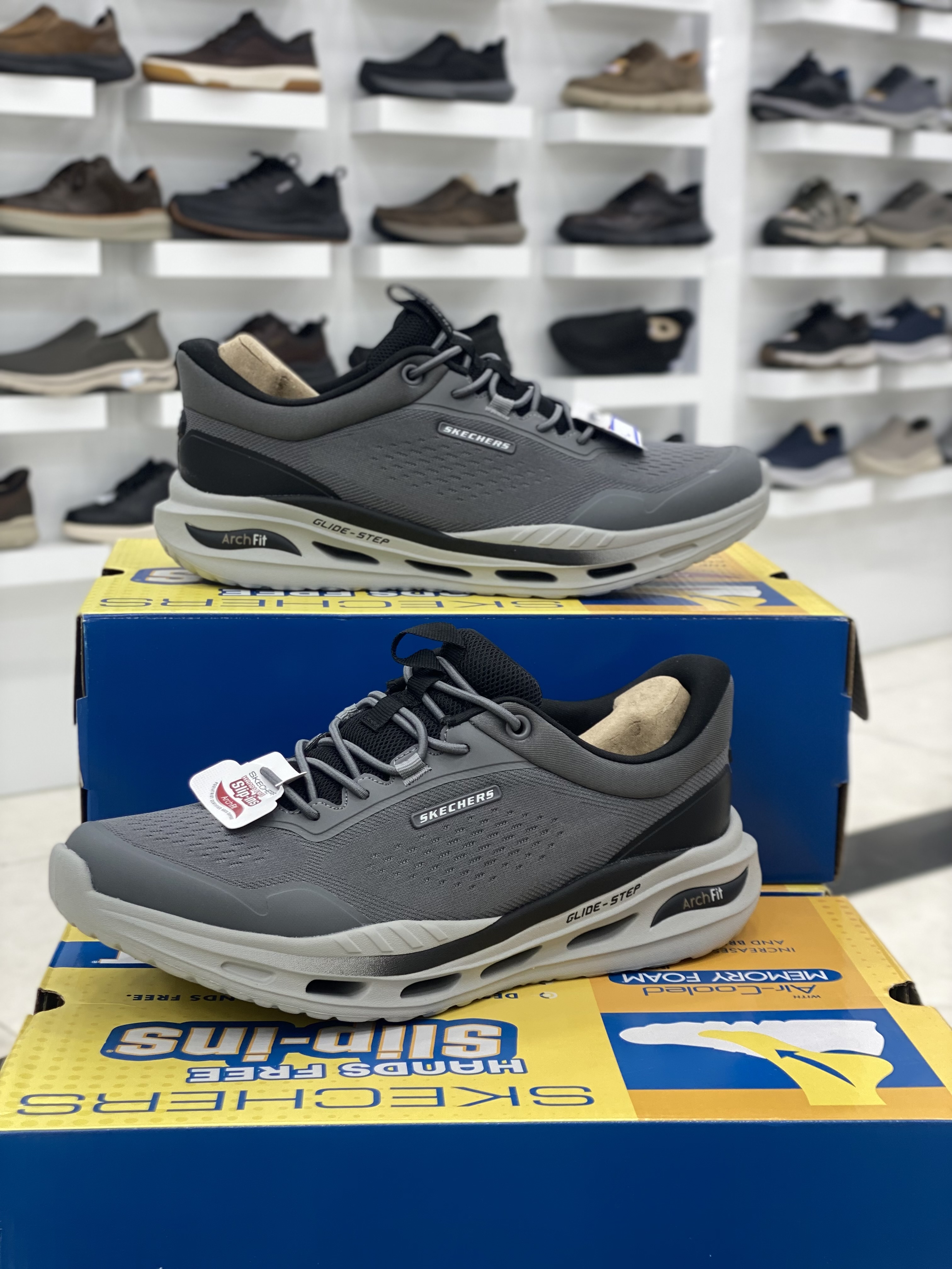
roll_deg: -1.2
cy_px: 634
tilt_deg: -9.3
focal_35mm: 52
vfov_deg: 36.8
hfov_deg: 28.0
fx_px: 1907
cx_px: 476
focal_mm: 6
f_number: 2
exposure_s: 1/100
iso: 32
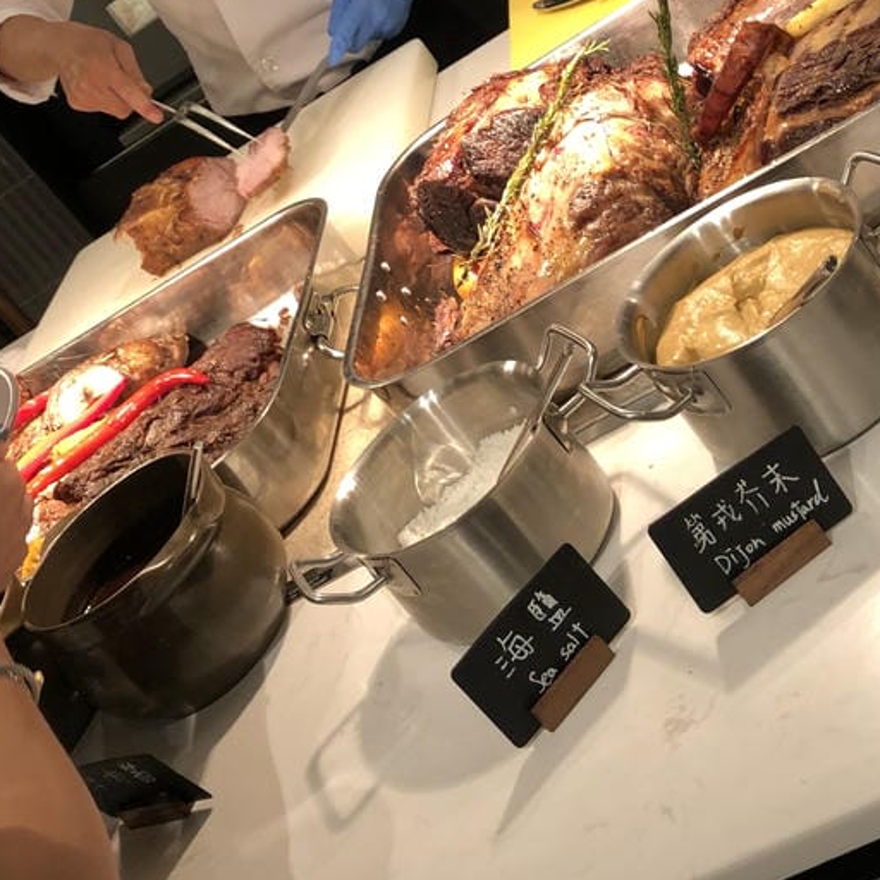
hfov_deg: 29.6
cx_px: 431
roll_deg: +39.4
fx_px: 1668
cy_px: 199
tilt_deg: -22.5
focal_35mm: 58
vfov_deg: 29.0
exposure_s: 1/30
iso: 32
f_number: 1.8
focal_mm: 3.99
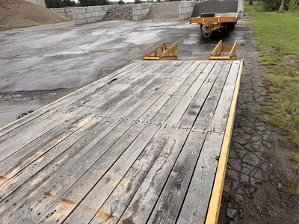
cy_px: 112
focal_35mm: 24
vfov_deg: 56.8
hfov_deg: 71.6
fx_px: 207
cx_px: 150
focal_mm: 6.76
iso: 80
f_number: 1.78
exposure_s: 1/2000
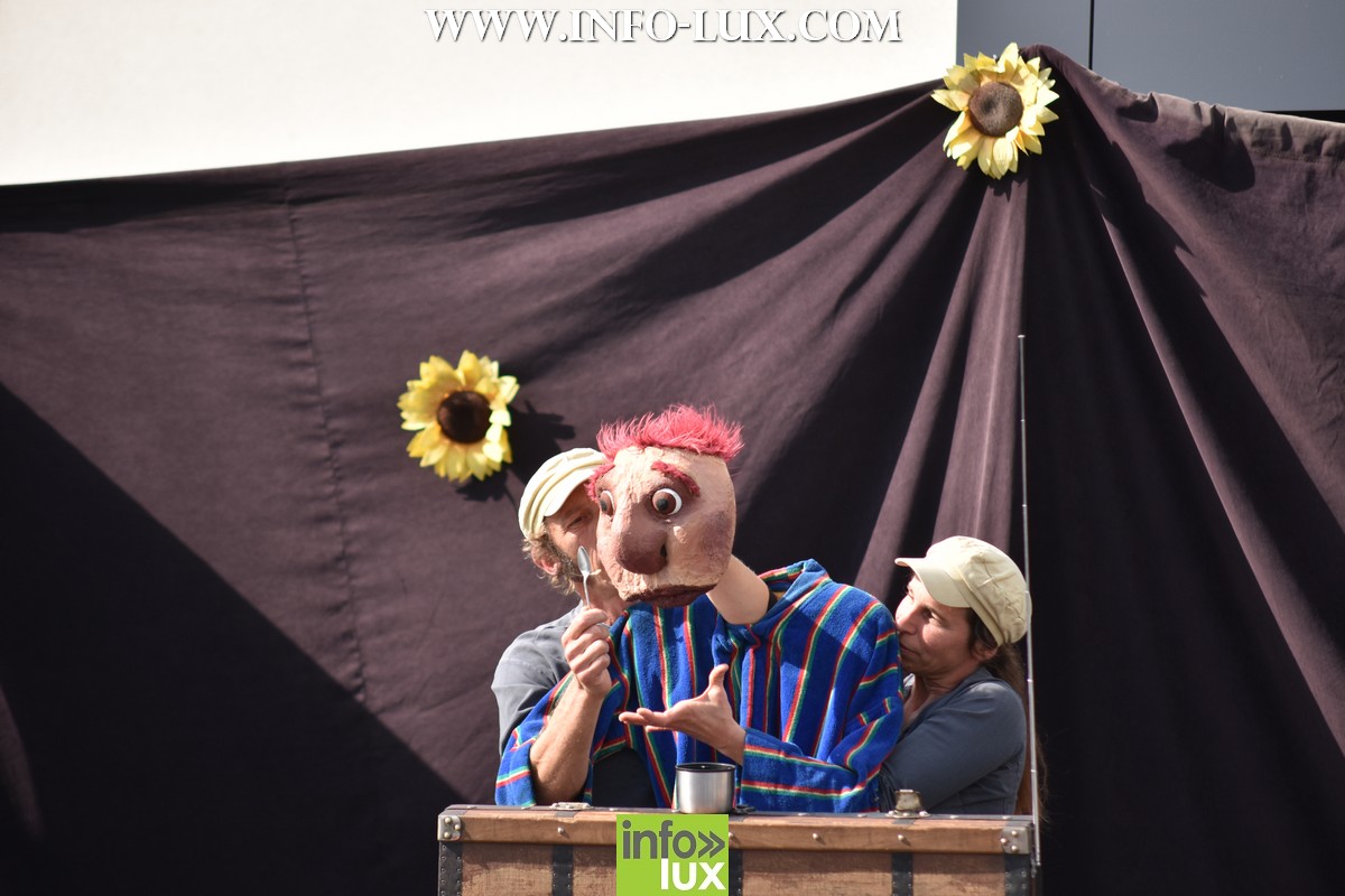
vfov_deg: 6.1
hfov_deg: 9.1
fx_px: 8406
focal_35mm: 225
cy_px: 448
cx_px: 672
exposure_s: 1/1600
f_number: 3.2
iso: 250
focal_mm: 150
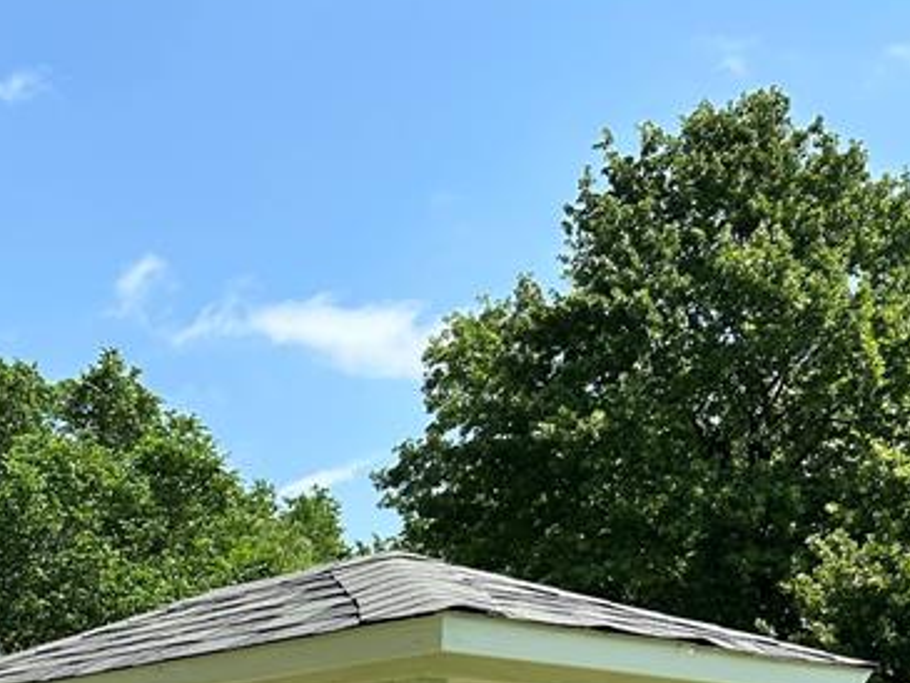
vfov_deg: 18.5
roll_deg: +0.9
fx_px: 1920
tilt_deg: +1.3
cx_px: -107
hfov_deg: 24.7
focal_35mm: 73
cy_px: 937
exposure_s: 1/2632
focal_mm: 5.7
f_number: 1.5
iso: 50
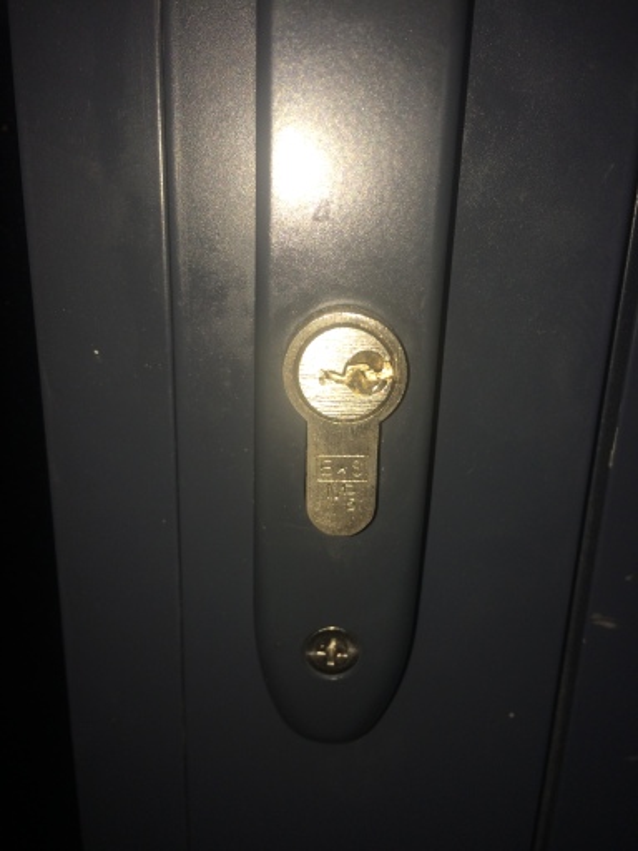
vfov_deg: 61.7
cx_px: 319
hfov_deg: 48.2
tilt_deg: -19.0
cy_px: 426
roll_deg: -1.5
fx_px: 713
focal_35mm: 29
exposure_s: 1/190
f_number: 2.2
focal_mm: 4.15
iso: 32
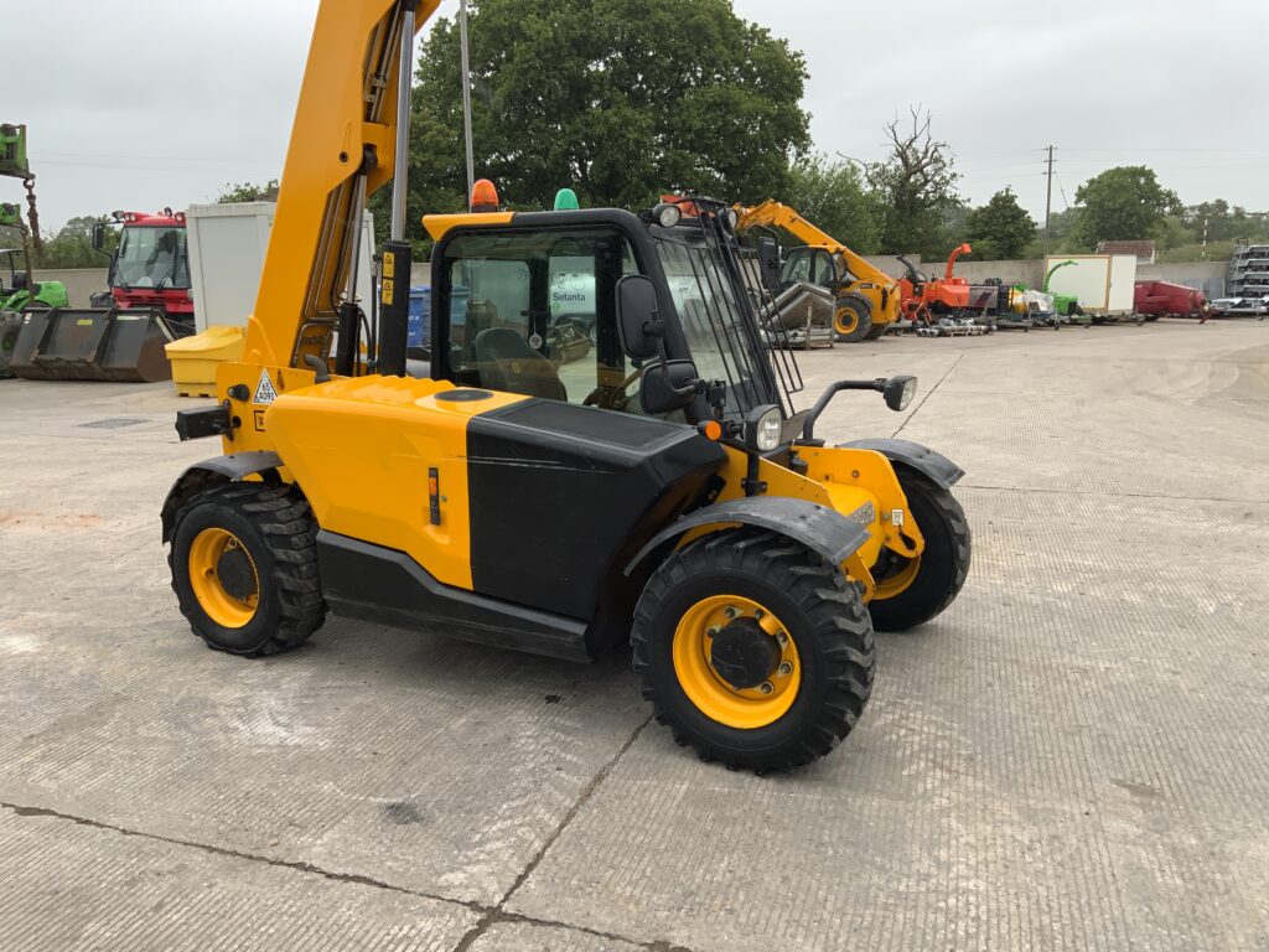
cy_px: 476
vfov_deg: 48.2
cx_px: 634
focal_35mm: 29
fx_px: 1063
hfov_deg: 61.7
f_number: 1.8
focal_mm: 3
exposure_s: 1/270
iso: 16
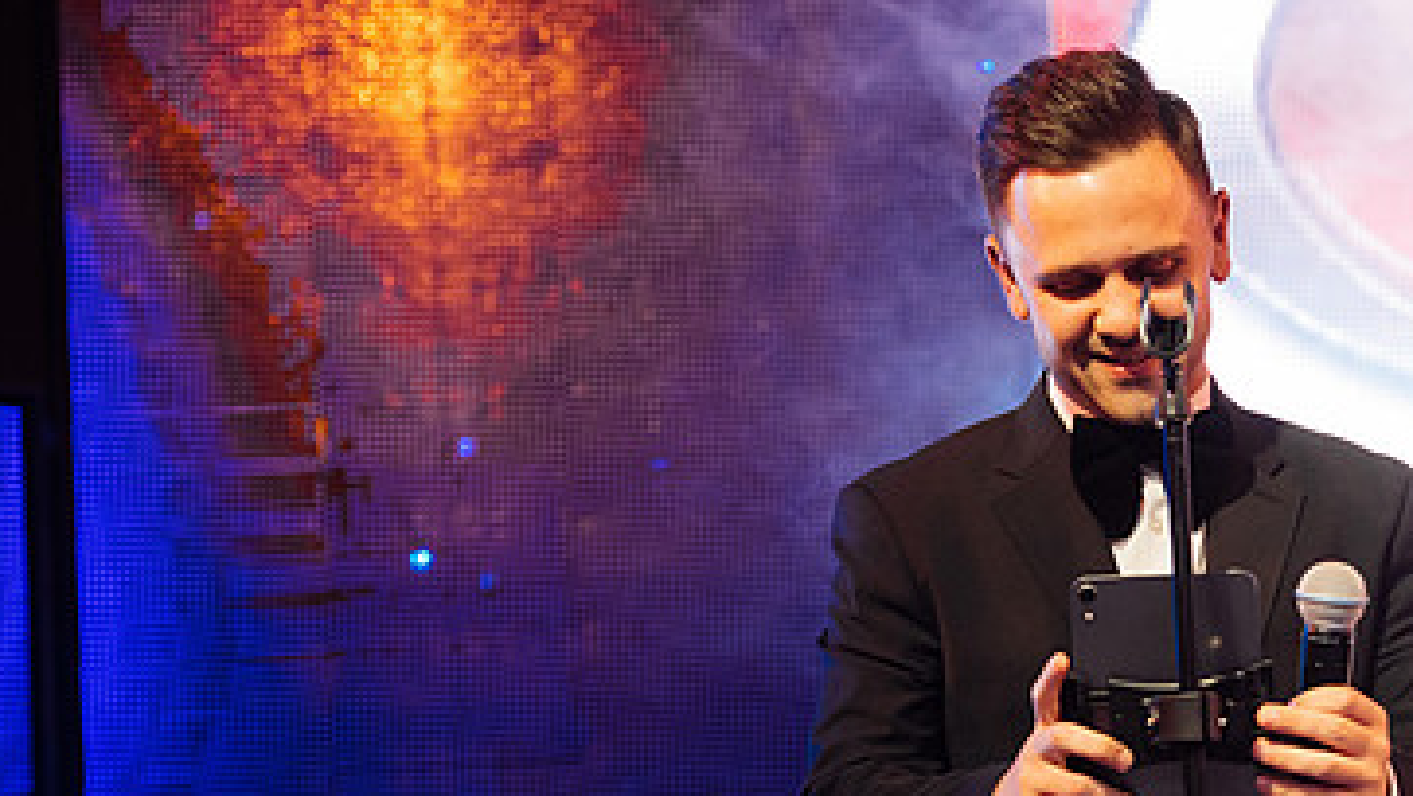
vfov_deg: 6.5
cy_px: 529
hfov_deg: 11.5
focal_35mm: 187
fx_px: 7009
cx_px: 1041
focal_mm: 98
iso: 2000
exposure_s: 1/200
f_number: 4.5
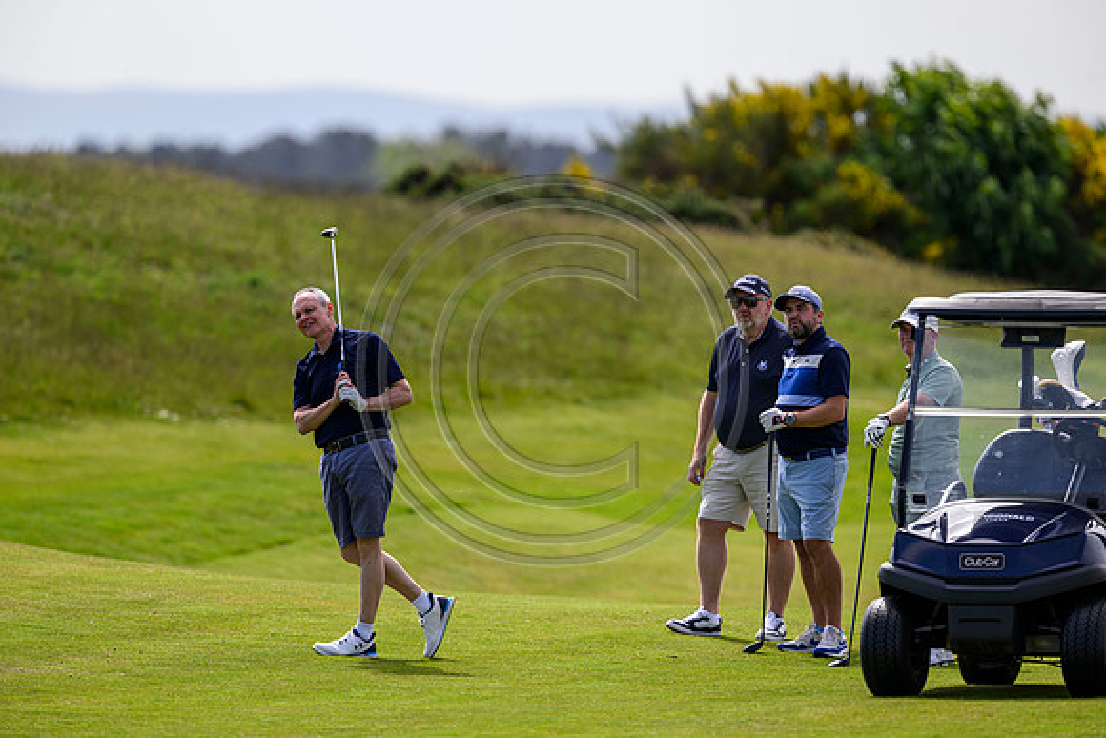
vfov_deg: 3.4
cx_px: 553
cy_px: 369
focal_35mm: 400
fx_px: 12291
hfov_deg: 5.2
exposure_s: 1/3200
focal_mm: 400
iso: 500
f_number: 4
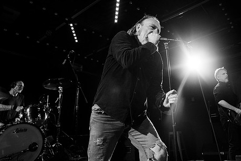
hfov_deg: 62.6
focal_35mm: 29
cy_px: 77
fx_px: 194
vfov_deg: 45.0
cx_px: 154
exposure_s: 1/125
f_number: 3.2
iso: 2500
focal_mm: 21
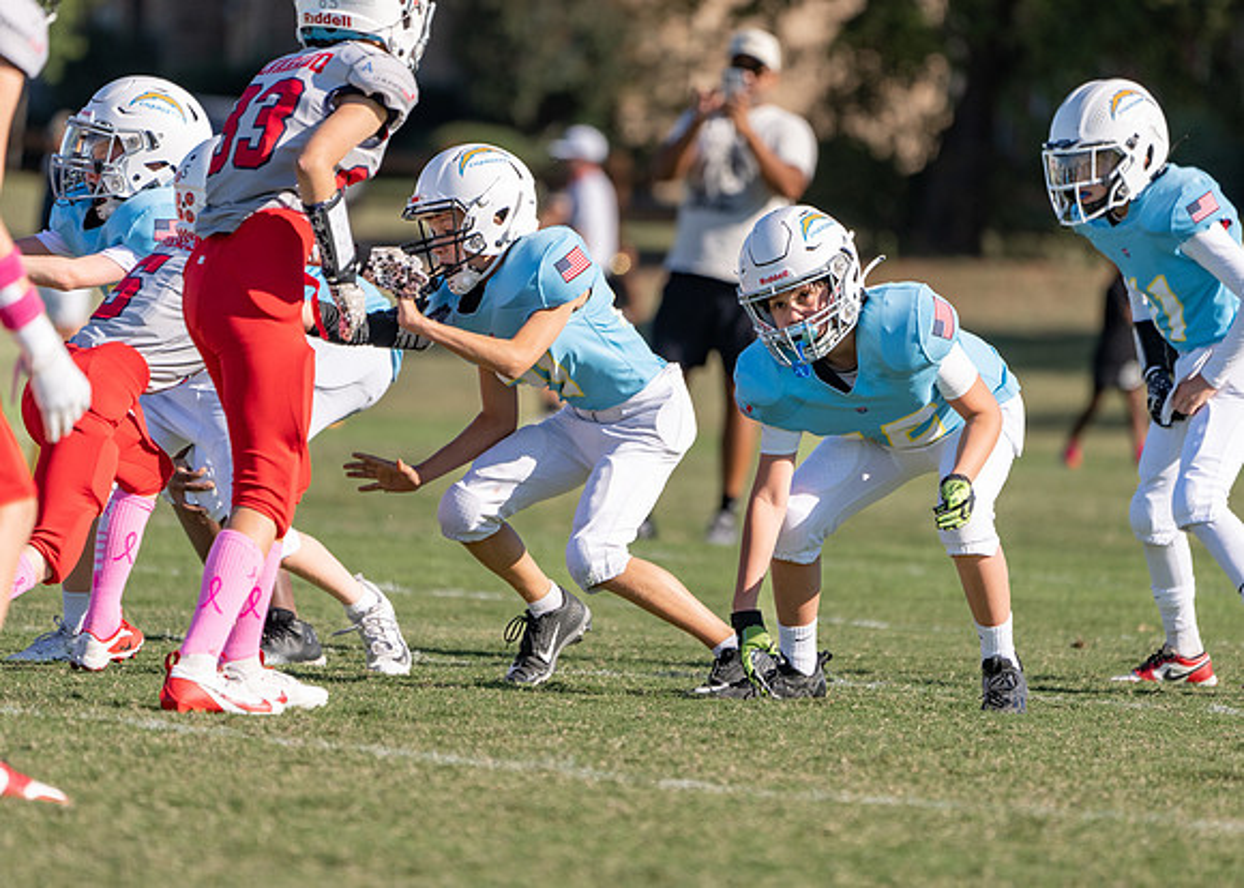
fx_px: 17665
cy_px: 414
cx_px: 660
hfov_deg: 4.0
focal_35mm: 500
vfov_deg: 2.9
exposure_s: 1/1250
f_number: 5.6
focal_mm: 400
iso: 200
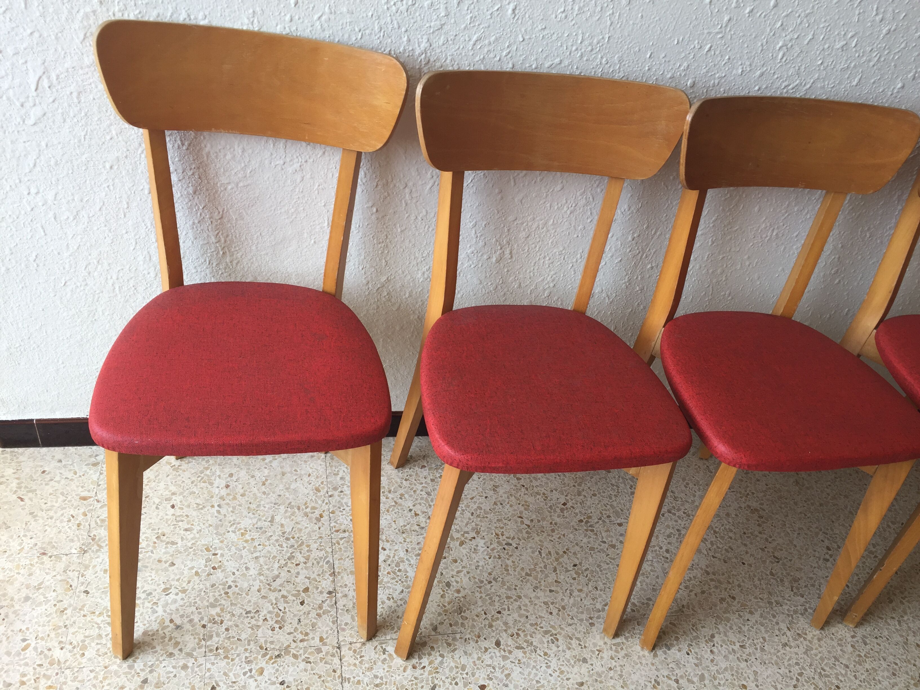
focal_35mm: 29
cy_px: 345
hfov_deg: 61.7
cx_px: 460
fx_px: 771
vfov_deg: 48.2
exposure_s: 1/50
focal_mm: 4.15
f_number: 2.2
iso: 32
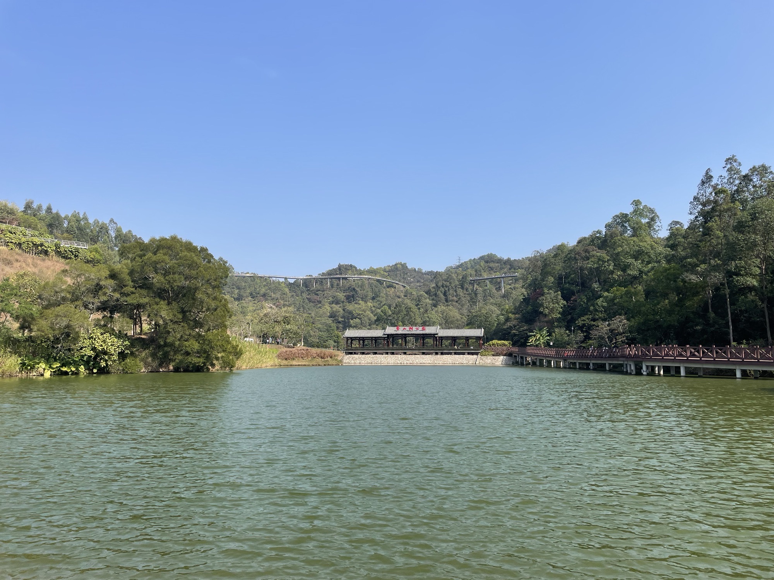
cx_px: 387
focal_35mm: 26
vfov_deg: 53.1
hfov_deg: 67.3
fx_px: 581
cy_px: 290
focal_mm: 4.2
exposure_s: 1/2817
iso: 32
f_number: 1.6
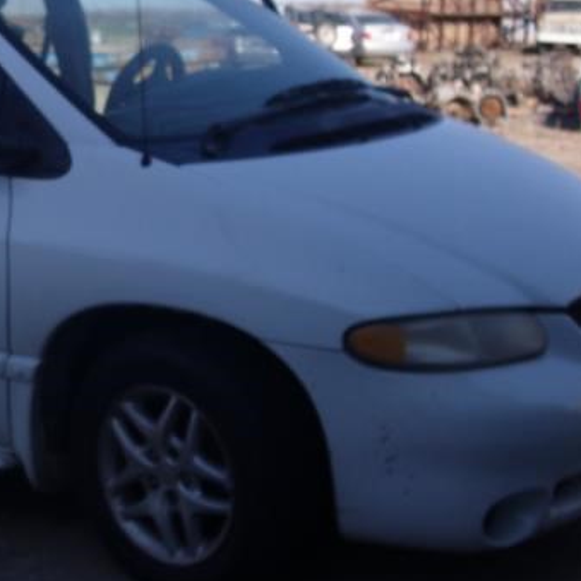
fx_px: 1424
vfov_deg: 23.0
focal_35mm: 75
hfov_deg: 22.1
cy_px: 238
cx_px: -12
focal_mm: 6.3
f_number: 7.8
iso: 80
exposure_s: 1/160
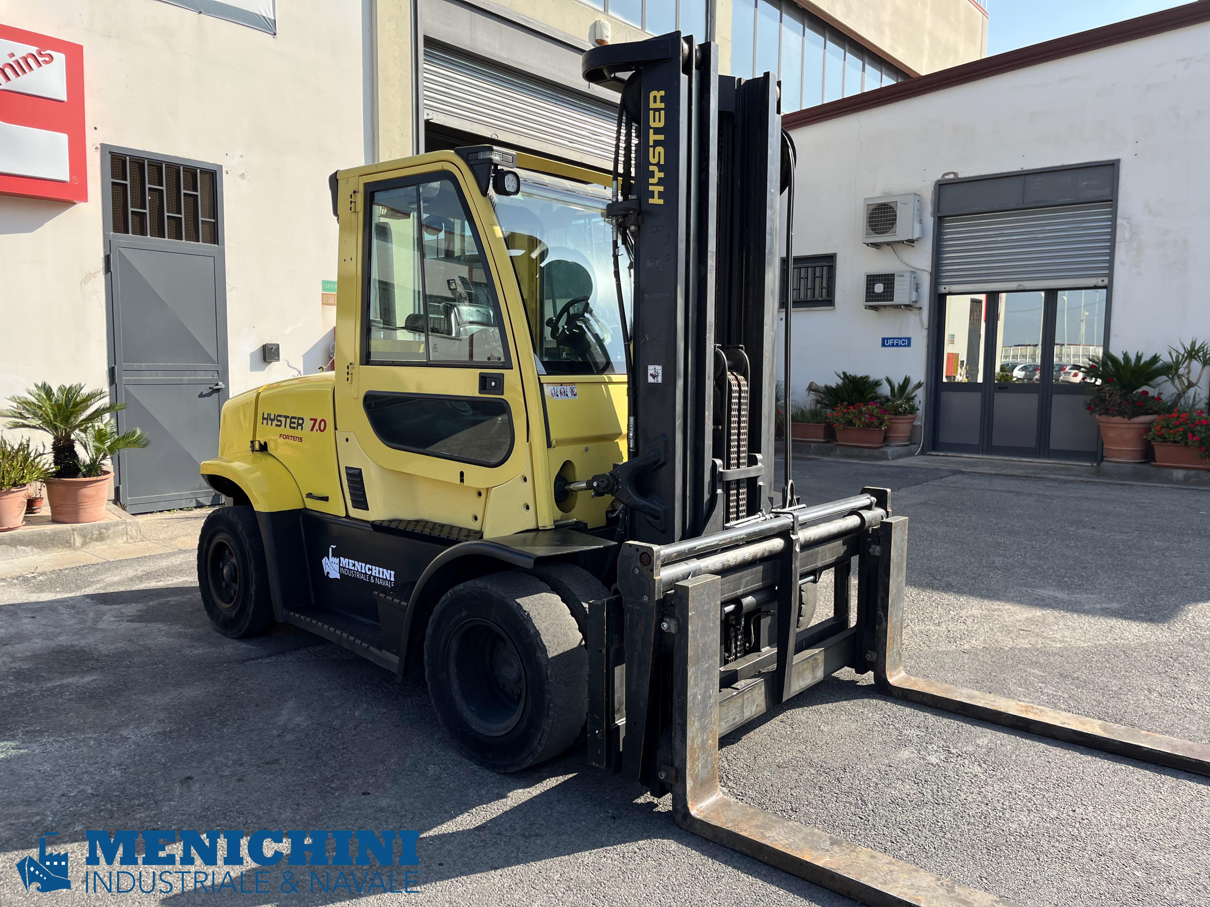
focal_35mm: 26
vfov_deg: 53.1
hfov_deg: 67.3
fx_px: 909
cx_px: 605
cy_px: 454
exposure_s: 1/1458
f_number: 1.6
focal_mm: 5.1
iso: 50
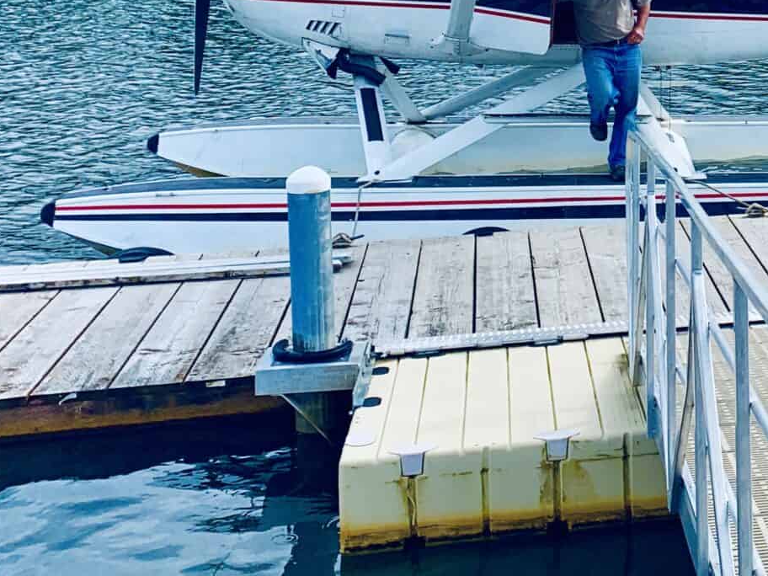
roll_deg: +1.2
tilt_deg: -4.4
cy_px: -44
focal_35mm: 73
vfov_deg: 19.4
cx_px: 856
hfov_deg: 24.7
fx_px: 1620
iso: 25
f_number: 1.8
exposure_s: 1/2075
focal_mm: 4.25
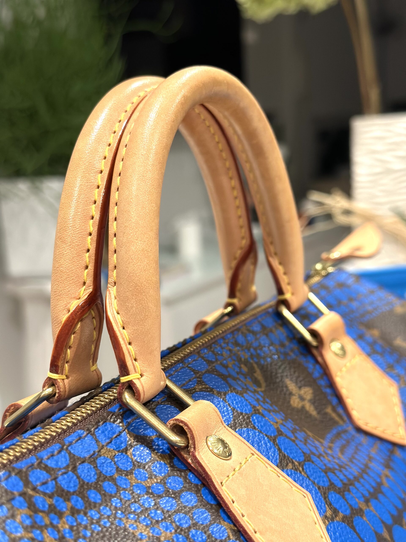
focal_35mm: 48
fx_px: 751
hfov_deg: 30.3
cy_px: 271
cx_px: 203
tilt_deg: -10.4
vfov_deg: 39.7
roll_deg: +3.1
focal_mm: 6.86
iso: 250
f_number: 1.78
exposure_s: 1/60
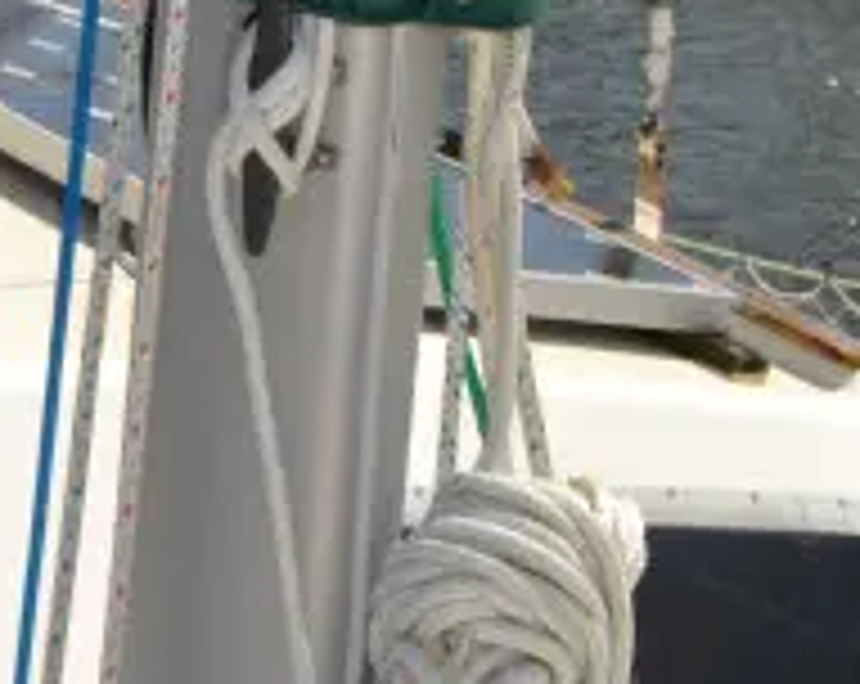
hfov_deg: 13.1
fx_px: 3302
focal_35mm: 130
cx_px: -783
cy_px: -241
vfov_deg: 11.5
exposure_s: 1/200
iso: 100
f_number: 11
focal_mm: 22
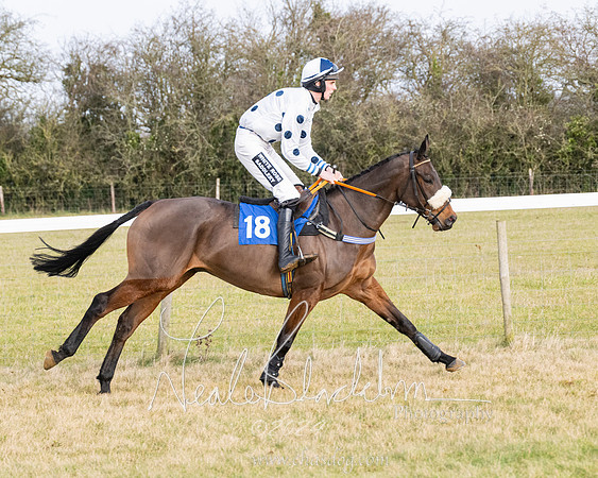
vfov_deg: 8.5
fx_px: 3207
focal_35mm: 181
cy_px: 295
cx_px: 166
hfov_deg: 10.6
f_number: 5
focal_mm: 110
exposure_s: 1/2000
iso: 800
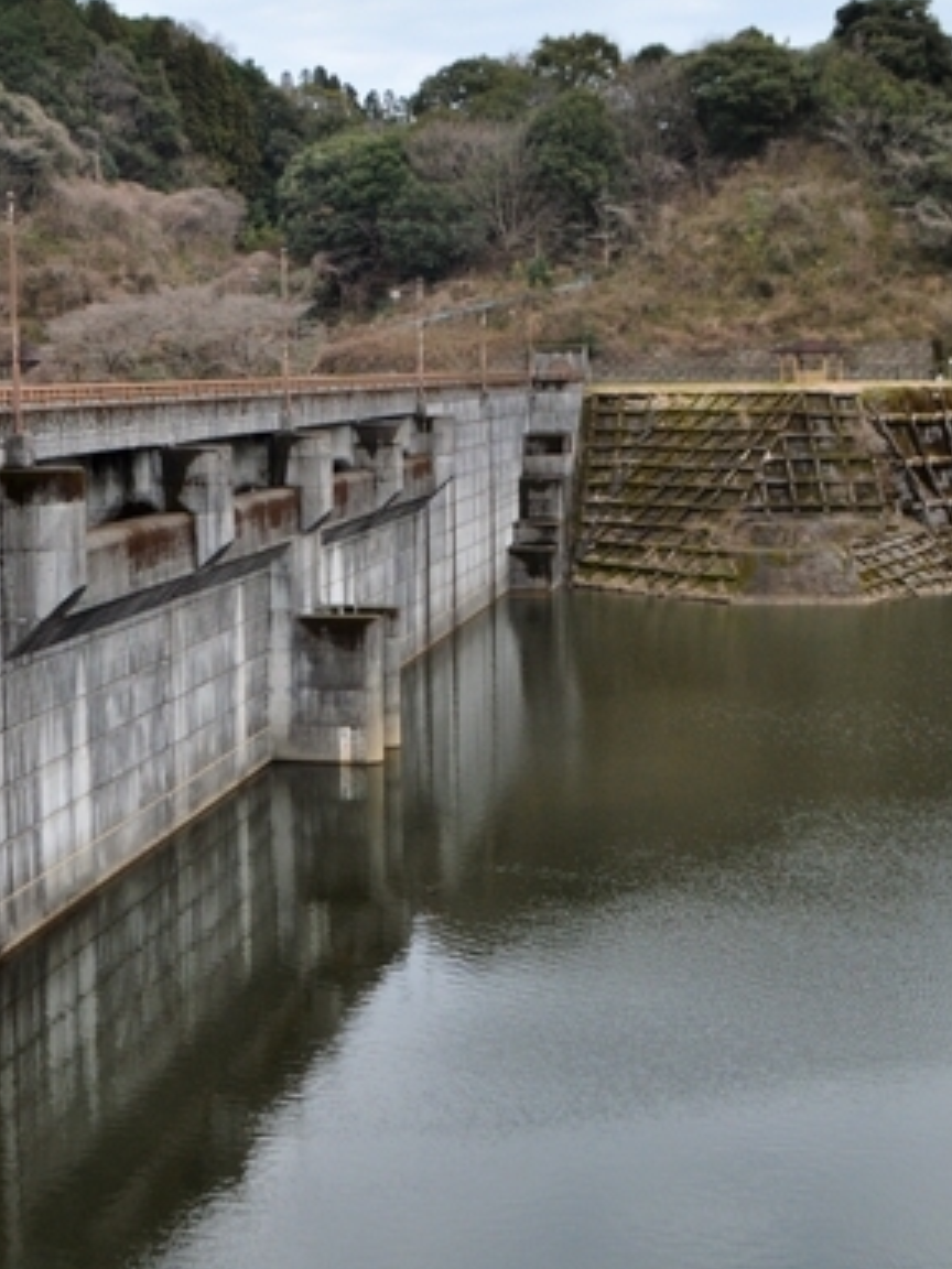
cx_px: 205
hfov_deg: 26.6
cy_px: 532
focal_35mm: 54
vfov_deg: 35.5
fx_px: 1980
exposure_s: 1/125
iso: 360
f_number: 5.6
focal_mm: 18
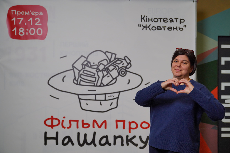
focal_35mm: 44
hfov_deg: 44.5
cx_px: 123
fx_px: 281
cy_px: 81
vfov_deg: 30.5
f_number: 2.8
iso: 1000
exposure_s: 1/500
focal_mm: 41
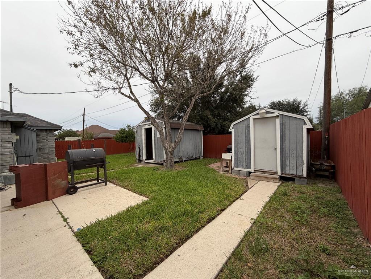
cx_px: 186
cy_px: 140
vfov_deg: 85.7
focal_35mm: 14
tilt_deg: -0.6
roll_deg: +2.9
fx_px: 150
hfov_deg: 102.1
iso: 80
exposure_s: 1/121
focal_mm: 2.22
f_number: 2.2
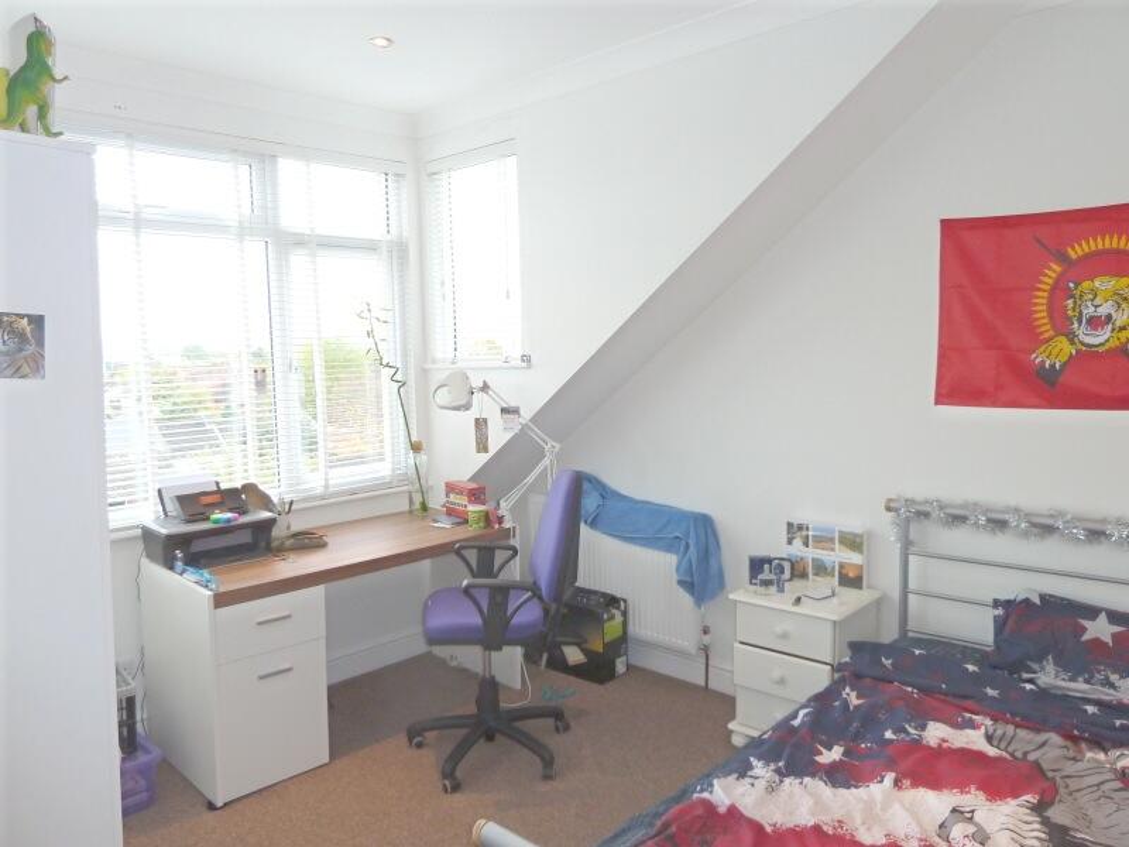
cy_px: 424
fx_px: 815
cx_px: 564
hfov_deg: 69.4
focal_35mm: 25
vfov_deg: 54.9
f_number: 3.3
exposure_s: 1/30
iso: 100
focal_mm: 4.1
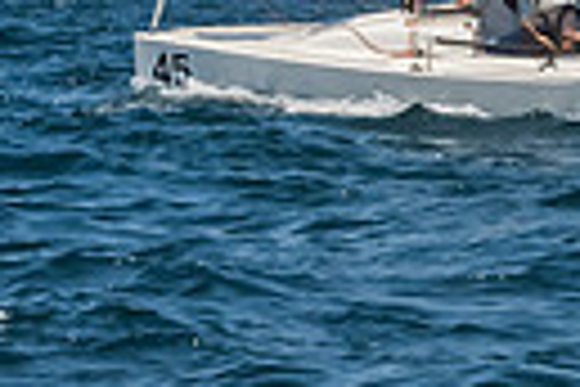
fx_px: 9392
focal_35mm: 583
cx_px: 1135
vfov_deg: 2.3
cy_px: -474
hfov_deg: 3.5
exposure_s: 1/1000
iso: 640
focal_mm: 82
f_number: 14
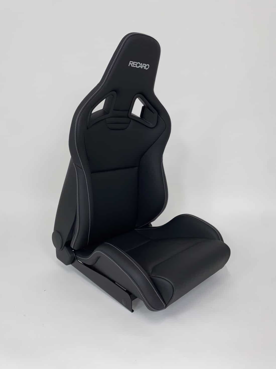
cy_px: 184
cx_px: 138
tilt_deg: -11.2
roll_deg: -0.7
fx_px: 276
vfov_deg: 67.3
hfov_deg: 53.1
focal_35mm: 26
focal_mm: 4.25
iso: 32
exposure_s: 1/100
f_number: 1.8
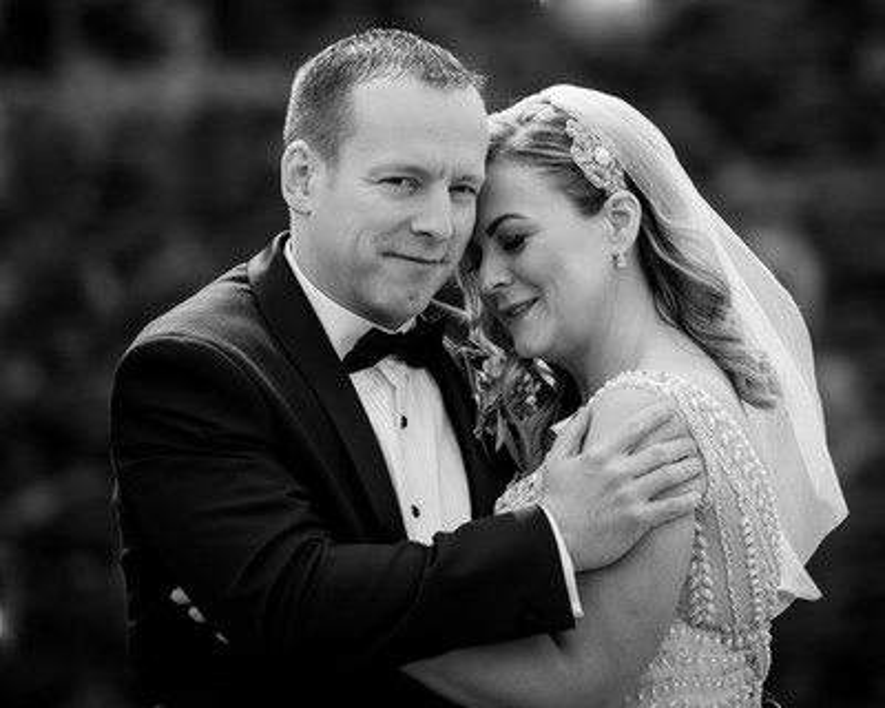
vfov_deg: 4.3
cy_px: 284
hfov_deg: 5.4
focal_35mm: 360
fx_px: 9423
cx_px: 464
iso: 100
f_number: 2.8
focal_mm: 180
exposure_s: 1/500
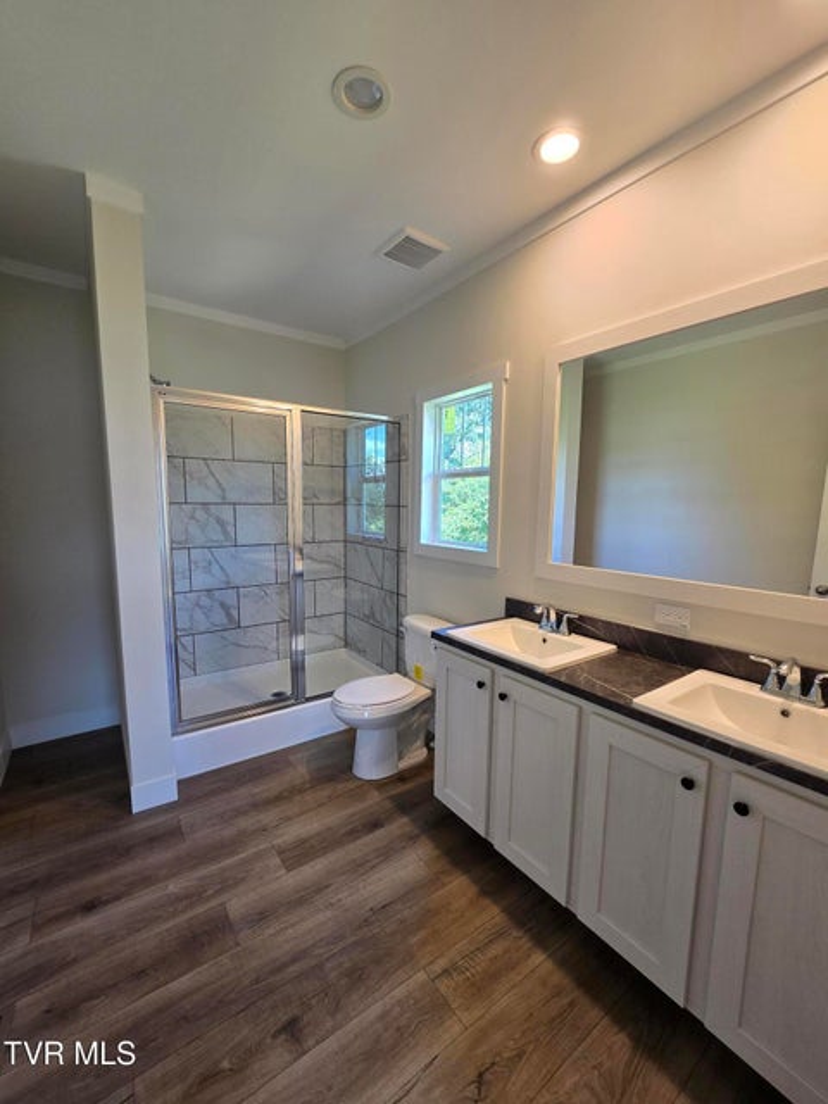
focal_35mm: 13
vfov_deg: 106.2
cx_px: 414
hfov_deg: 89.9
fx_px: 415
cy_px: 552
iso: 50
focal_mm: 2.2
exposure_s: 1/60
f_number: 2.2
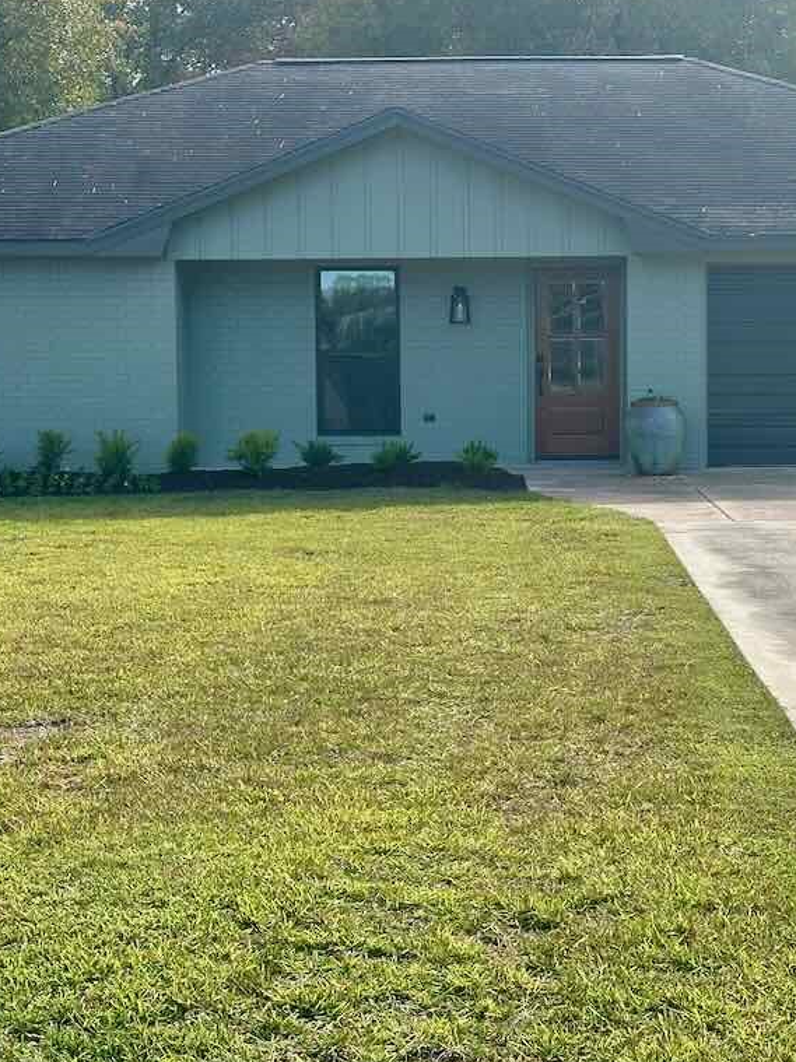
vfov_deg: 24.1
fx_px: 2484
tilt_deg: -3.0
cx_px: 474
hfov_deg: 18.2
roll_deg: +0.2
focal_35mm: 81
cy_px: 497
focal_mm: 6.86
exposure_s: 1/1783
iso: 64
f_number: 1.78
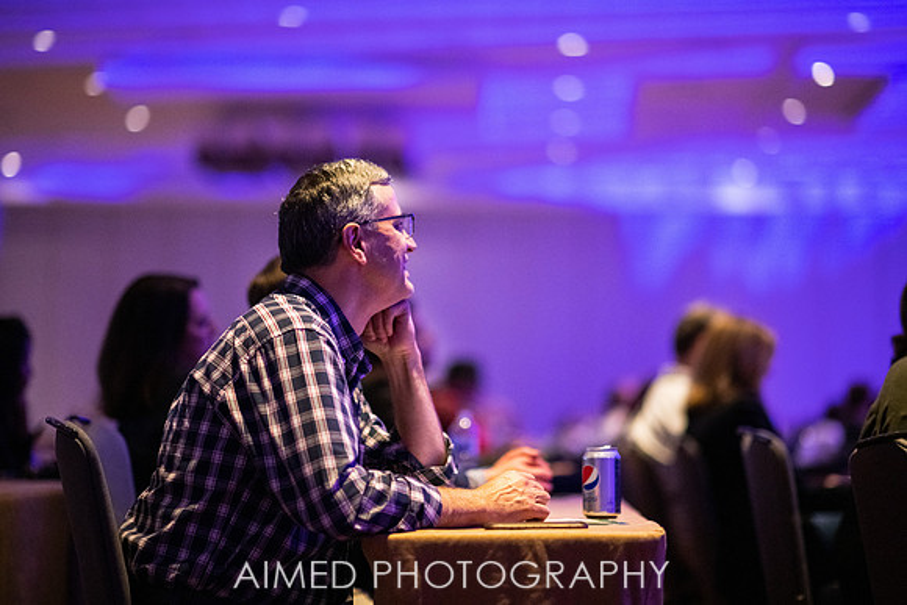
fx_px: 2190
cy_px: 302
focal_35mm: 87
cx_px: 454
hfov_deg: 23.4
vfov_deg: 15.7
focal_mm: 85
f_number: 1.4
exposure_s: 1/160
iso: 2000
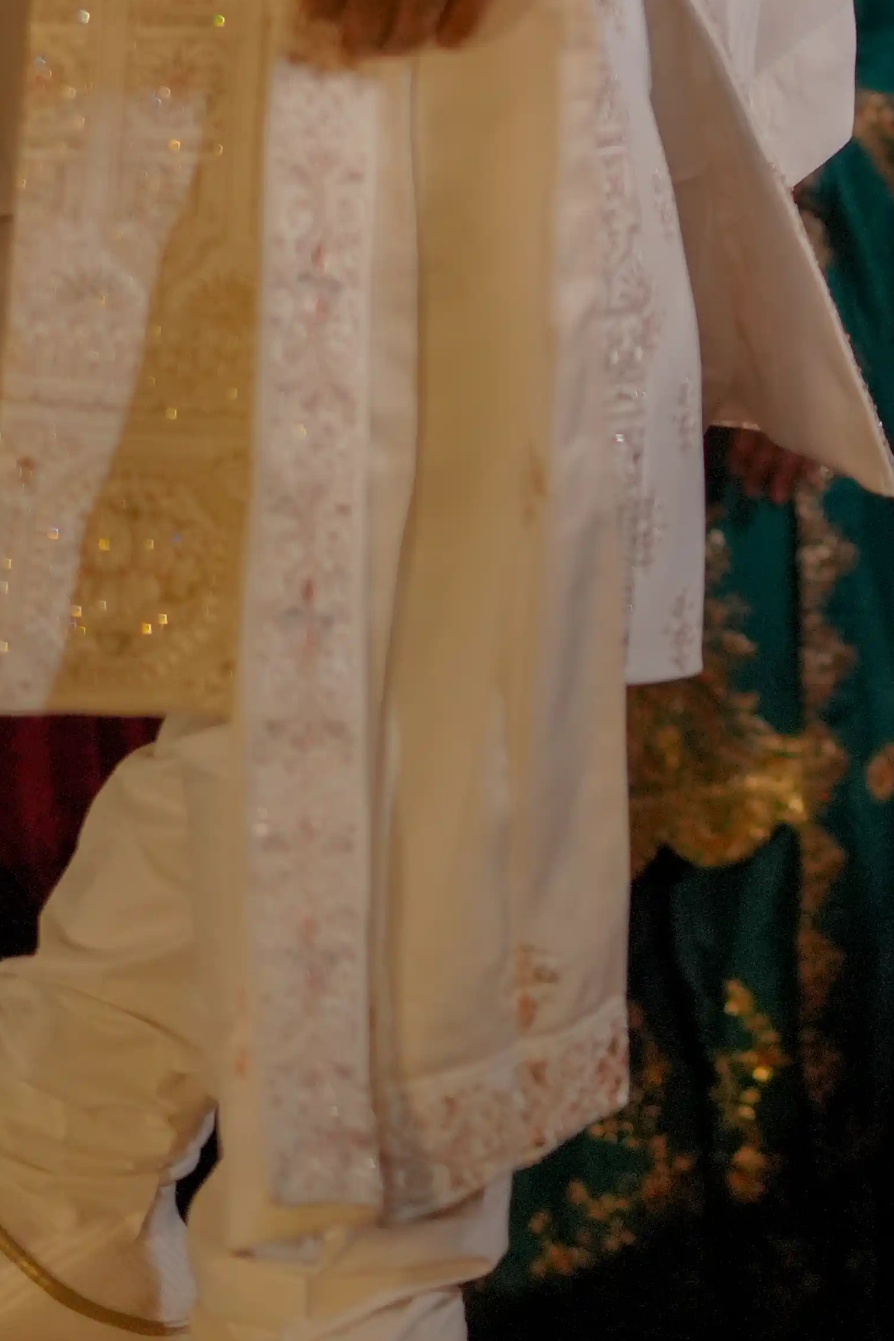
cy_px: -596
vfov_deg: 13.4
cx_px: 1388
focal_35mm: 145
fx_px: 5402
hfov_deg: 9.2
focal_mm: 35
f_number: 1.4
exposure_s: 1/1000
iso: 640
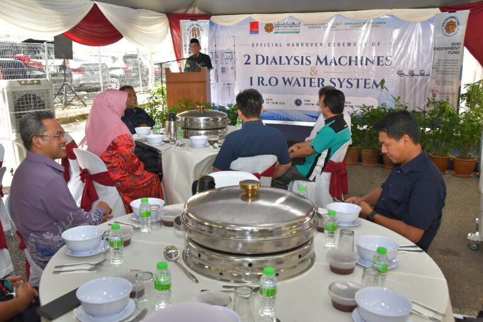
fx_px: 483
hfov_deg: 53.1
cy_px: 161
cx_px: 242
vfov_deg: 36.9
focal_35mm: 36
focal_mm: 24
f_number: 6.3
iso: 720
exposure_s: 1/160
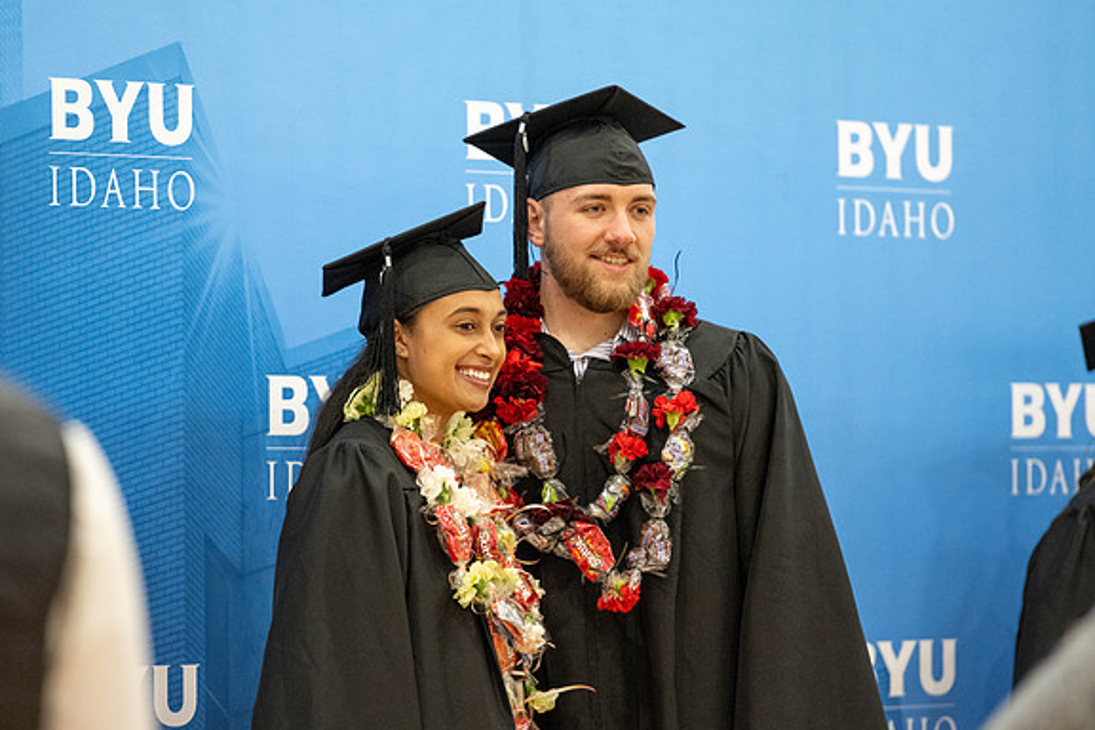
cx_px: 512
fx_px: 7269
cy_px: 305
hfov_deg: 8.6
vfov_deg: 5.7
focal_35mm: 239
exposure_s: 1/200
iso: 2500
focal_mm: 200
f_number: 2.8
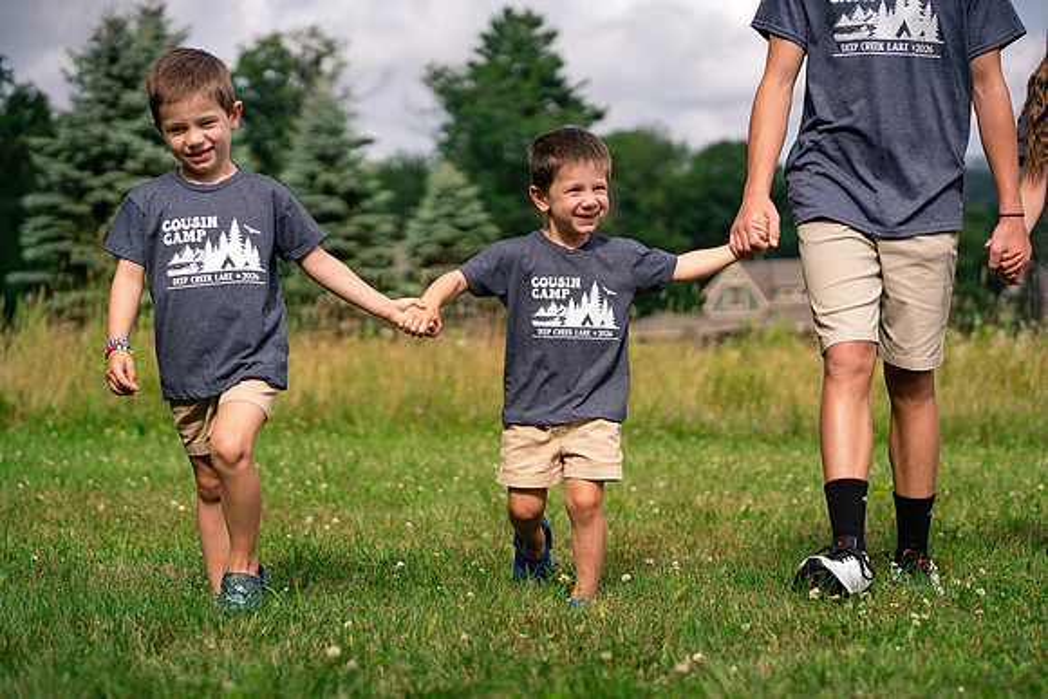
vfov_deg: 16.1
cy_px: 350
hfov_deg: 23.9
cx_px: 524
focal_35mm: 85
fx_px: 2475
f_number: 3.5
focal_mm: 85
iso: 400
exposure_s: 1/6400
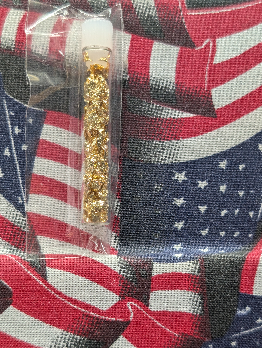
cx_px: 131
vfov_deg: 38.9
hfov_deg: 29.7
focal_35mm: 49
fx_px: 493
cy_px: 174
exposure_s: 1/46.1
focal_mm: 6.9
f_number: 1.68
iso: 49
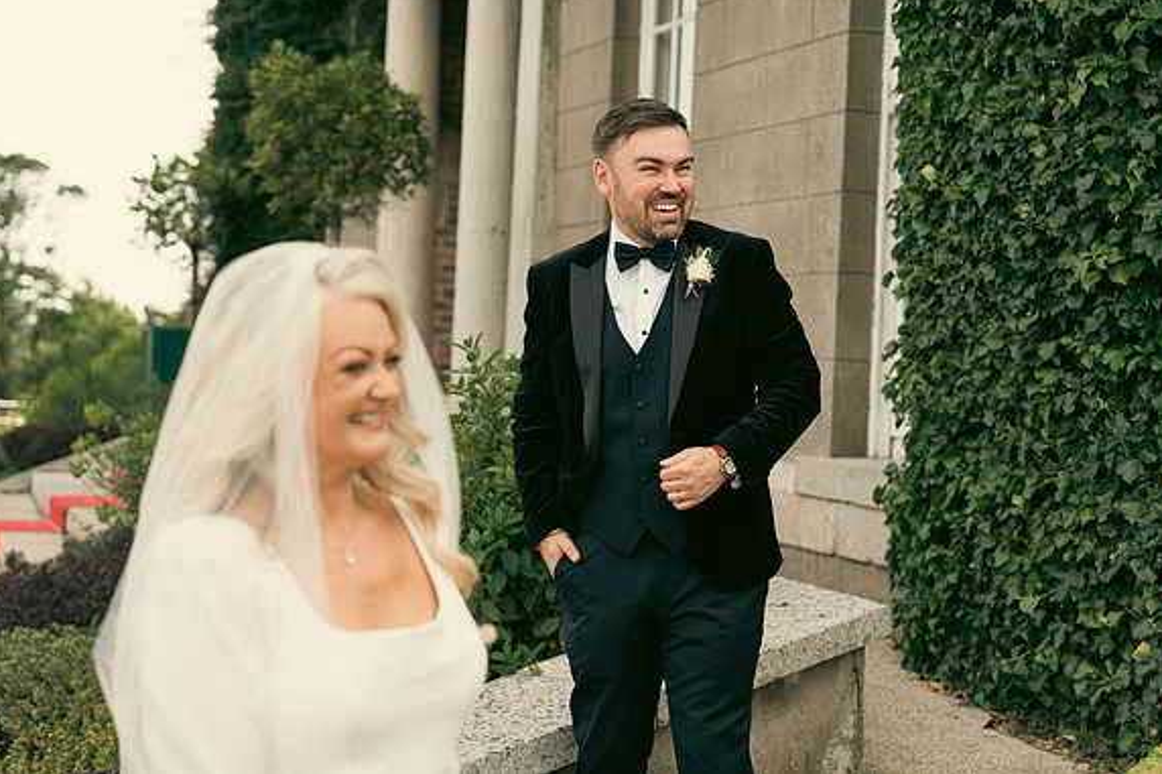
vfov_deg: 19.2
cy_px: 383
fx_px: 2291
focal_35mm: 71
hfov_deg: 28.5
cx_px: 577
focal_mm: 70
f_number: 3.5
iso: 125
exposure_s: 1/400
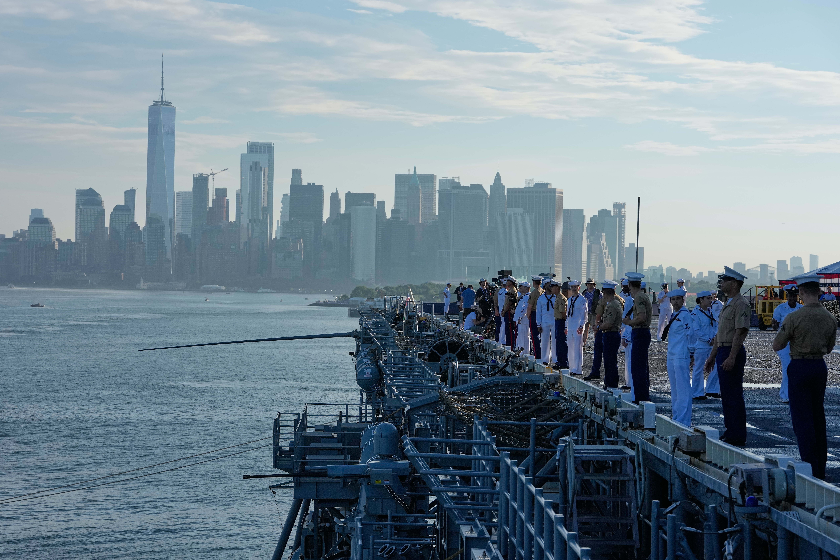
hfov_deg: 22.6
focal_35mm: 90
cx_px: 416
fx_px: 2100
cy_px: 281
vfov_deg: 15.2
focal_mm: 89
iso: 500
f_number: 6.3
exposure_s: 1/3200
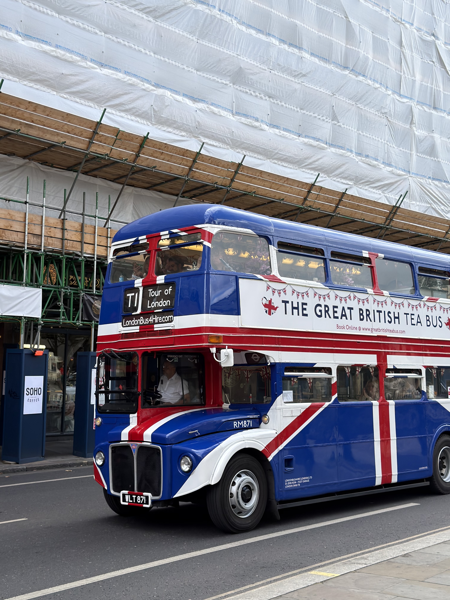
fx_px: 832
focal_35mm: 48
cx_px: 225
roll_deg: -1.3
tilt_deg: +3.0
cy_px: 300
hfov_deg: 30.3
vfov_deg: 39.7
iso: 80
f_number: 1.78
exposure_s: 1/1170
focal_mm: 6.76
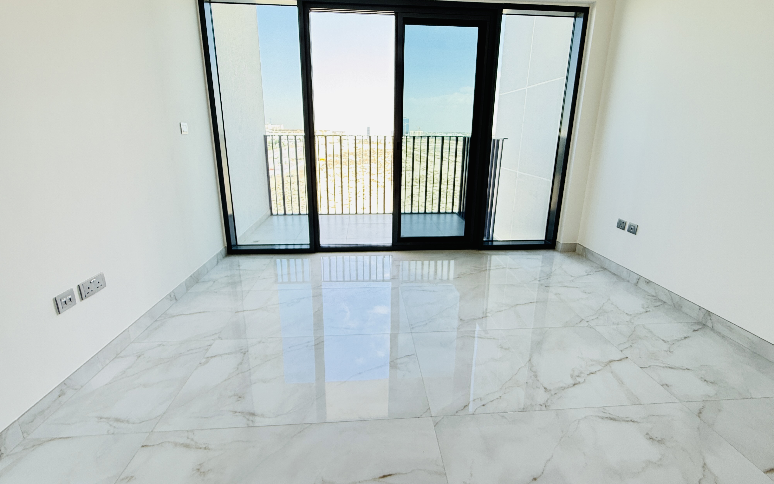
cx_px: 387
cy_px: 206
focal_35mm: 15
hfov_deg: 101.5
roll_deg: +0.0
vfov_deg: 74.3
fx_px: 316
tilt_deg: -12.4
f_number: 2.2
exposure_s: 1/99
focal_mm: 2.22
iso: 80
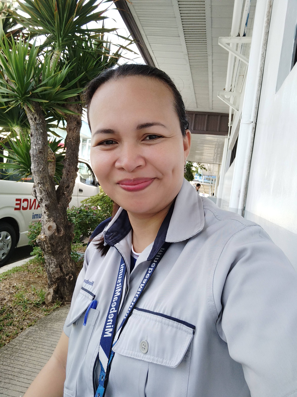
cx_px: 148
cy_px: 198
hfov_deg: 66.0
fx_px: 229
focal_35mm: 20
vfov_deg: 81.7
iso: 50
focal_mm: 3.49
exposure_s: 1/334
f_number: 2.45
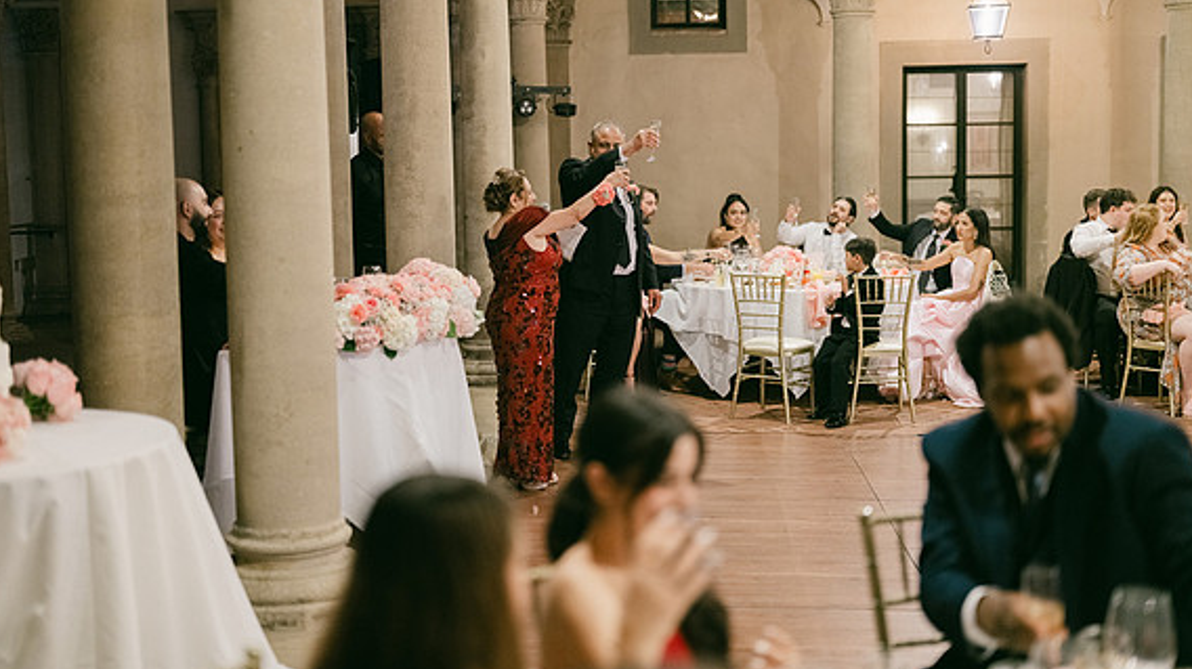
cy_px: 318
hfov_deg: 42.1
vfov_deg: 24.4
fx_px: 1548
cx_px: 598
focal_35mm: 49
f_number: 1.7
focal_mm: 55
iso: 4000
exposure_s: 1/125
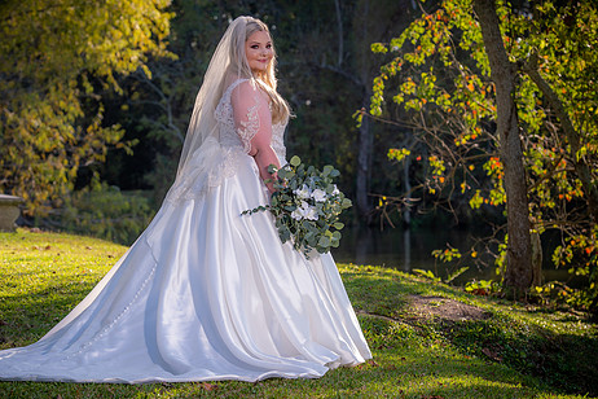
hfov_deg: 16.0
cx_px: 239
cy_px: 198
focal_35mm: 128
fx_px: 2126
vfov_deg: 10.7
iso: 100
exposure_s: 1/125
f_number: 5.6
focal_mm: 102
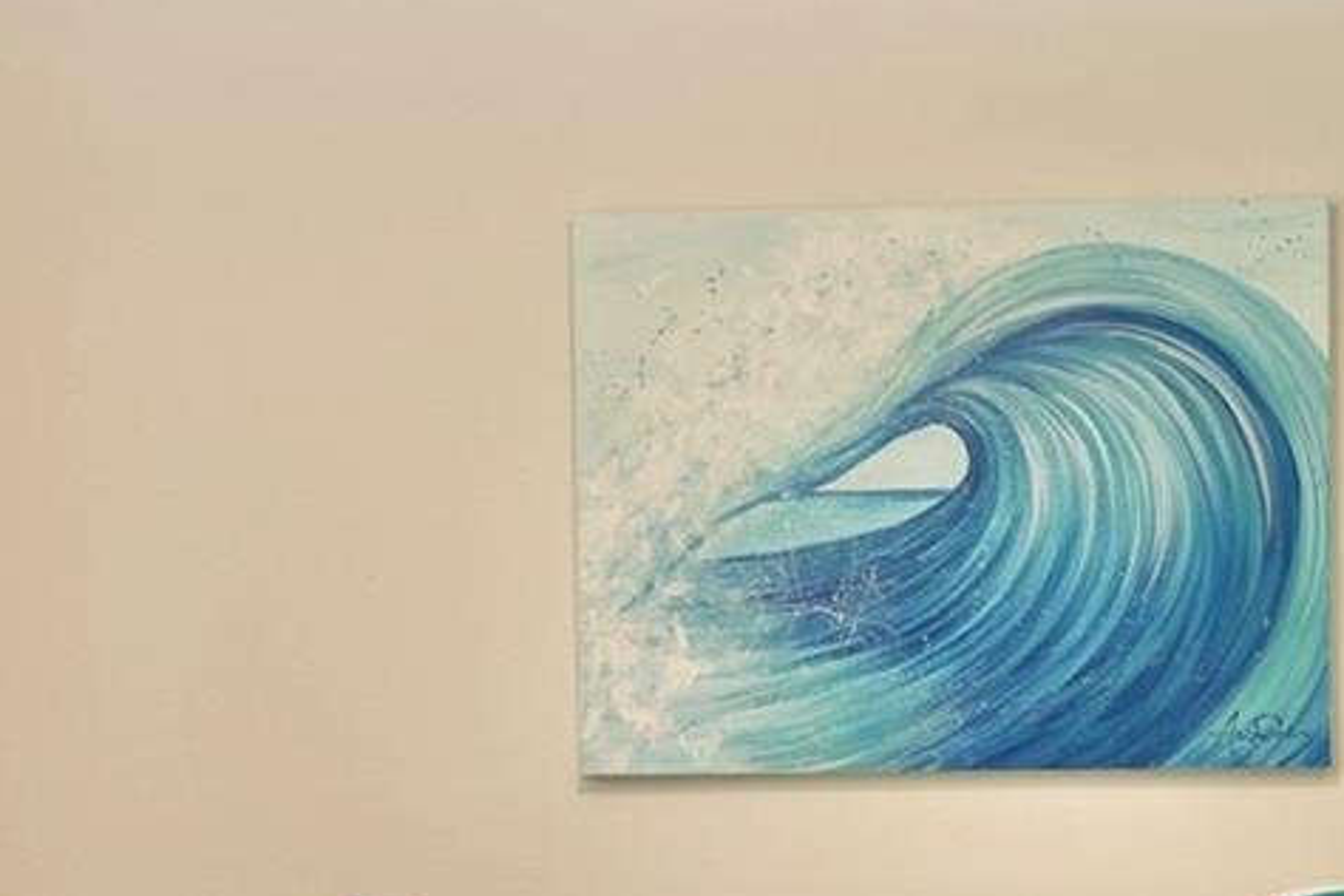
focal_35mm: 81
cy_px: 998
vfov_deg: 16.3
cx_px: 836
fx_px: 3024
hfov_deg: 25.0
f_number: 4
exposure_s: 1/30
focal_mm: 24
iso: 250
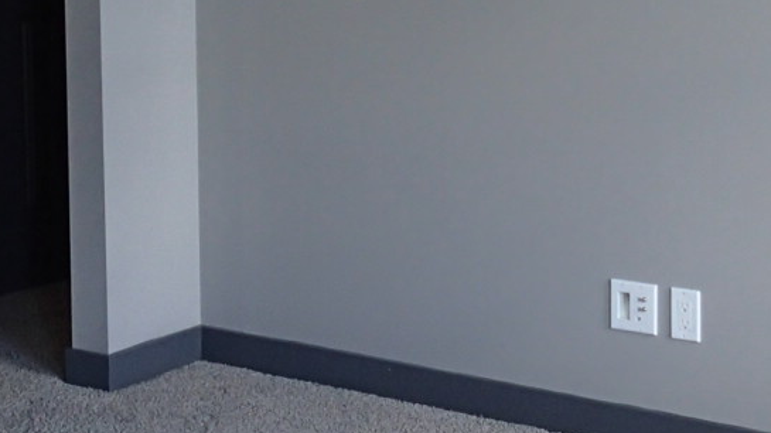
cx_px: 345
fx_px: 1962
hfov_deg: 22.2
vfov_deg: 12.5
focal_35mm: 96
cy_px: 78
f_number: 2
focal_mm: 4.5
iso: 160
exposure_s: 1/60
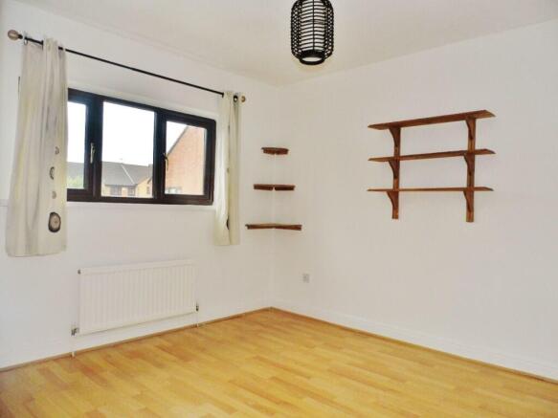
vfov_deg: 54.9
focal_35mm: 25
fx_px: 403
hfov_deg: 69.4
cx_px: 279
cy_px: 209
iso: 100
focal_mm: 4.5
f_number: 8.9
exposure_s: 1/30
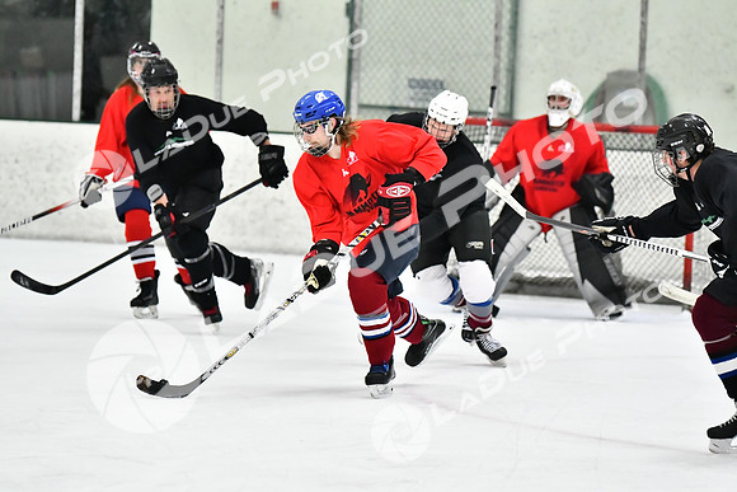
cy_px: 246
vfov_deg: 7.3
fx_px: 3839
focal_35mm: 188
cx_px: 368
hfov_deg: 11.0
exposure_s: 1/1600
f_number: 2.8
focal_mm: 125
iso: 6400
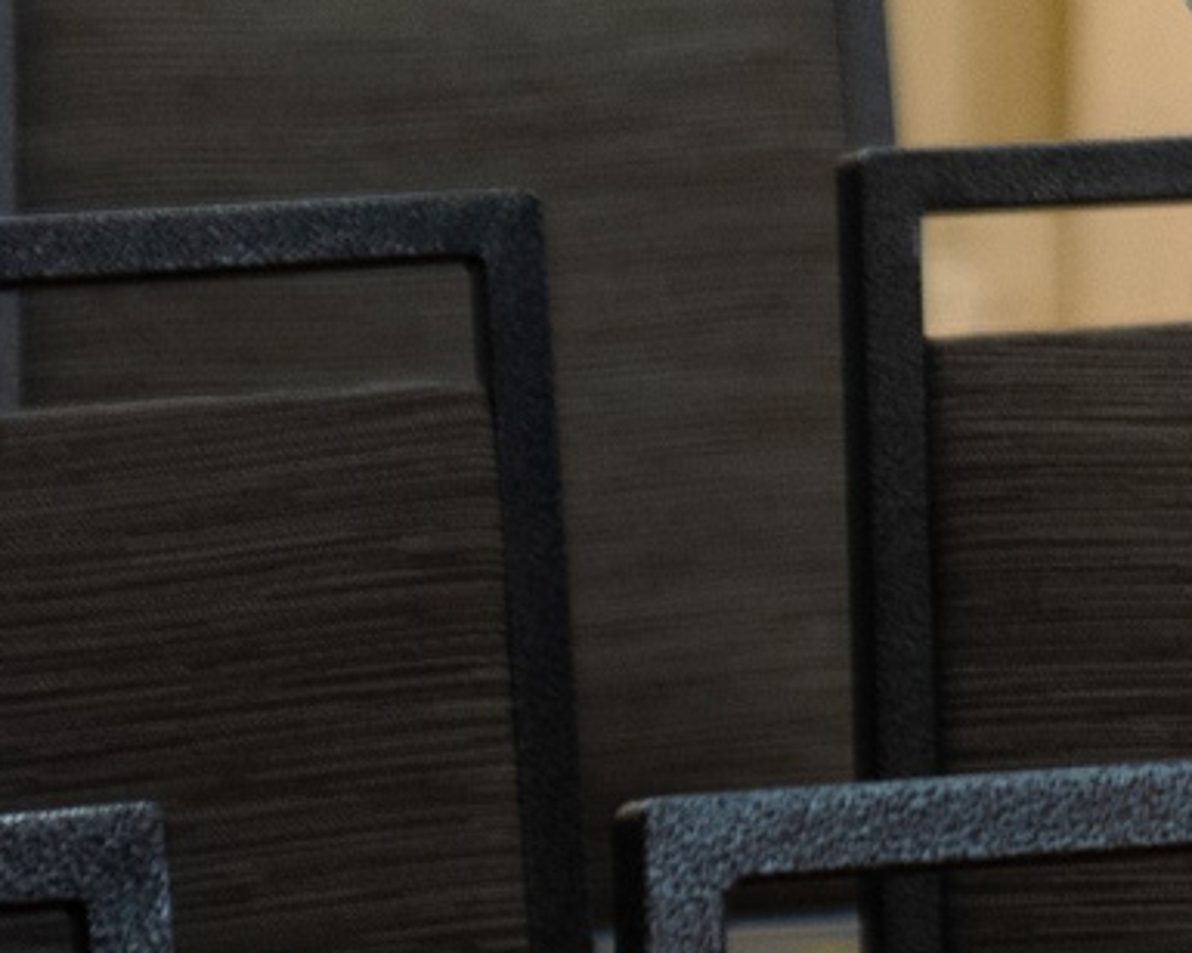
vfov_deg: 3.6
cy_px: -1540
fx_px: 14711
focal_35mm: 417
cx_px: 2442
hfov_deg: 4.6
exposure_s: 1/160
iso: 640
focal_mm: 59
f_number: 2.8
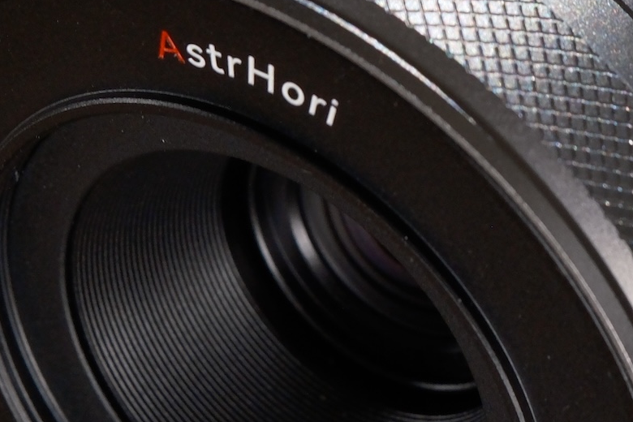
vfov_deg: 3.2
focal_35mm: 431
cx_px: 480
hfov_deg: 4.8
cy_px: -207
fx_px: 7578
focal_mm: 56
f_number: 5.6
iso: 640
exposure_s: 1/75
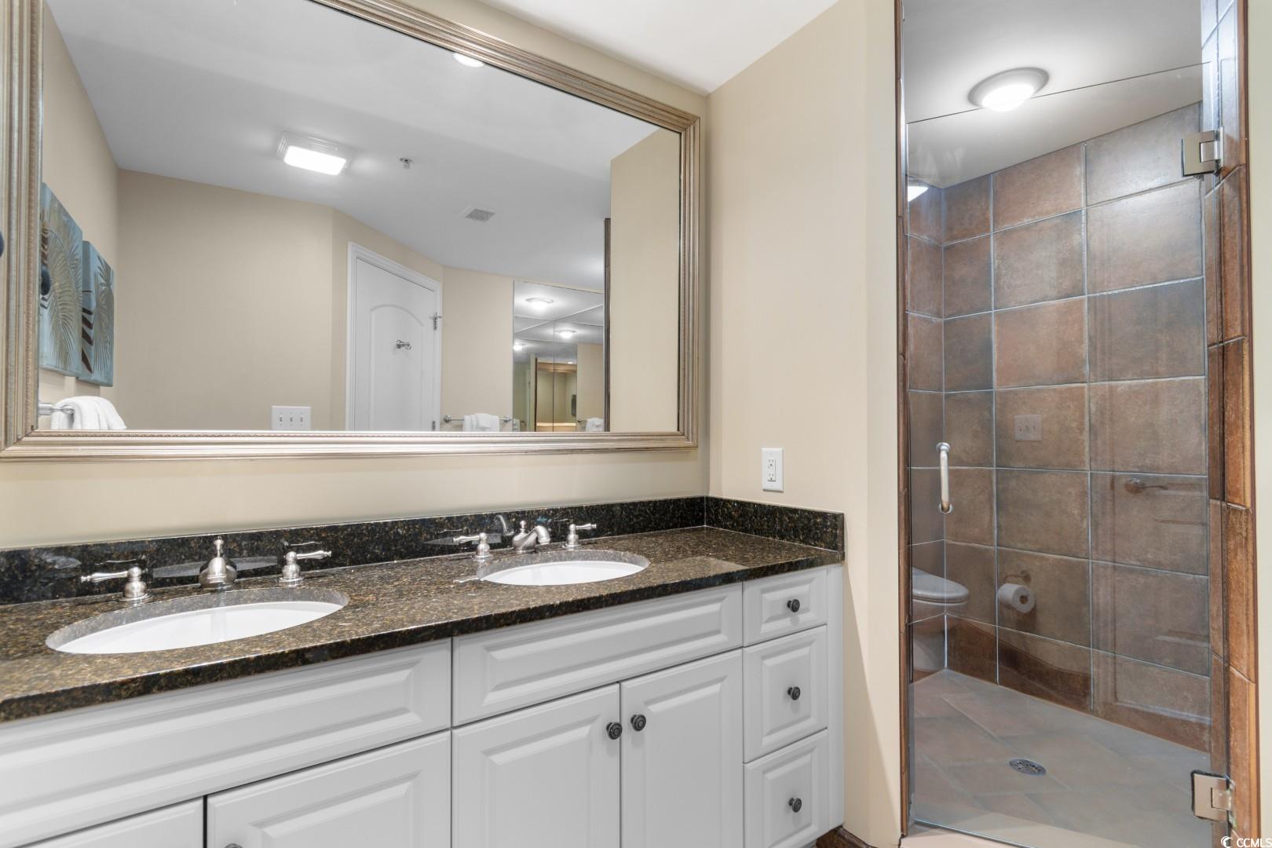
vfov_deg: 73.7
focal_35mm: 16
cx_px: 636
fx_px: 565
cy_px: 424
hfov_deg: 96.7
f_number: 4.8
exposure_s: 1.6
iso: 100
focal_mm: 11
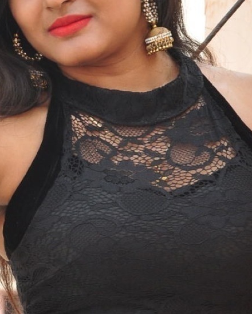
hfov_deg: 5.8
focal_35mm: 268
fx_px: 2499
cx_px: 62
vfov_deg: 7.2
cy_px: 310
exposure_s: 1/125
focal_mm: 58
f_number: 8
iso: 400
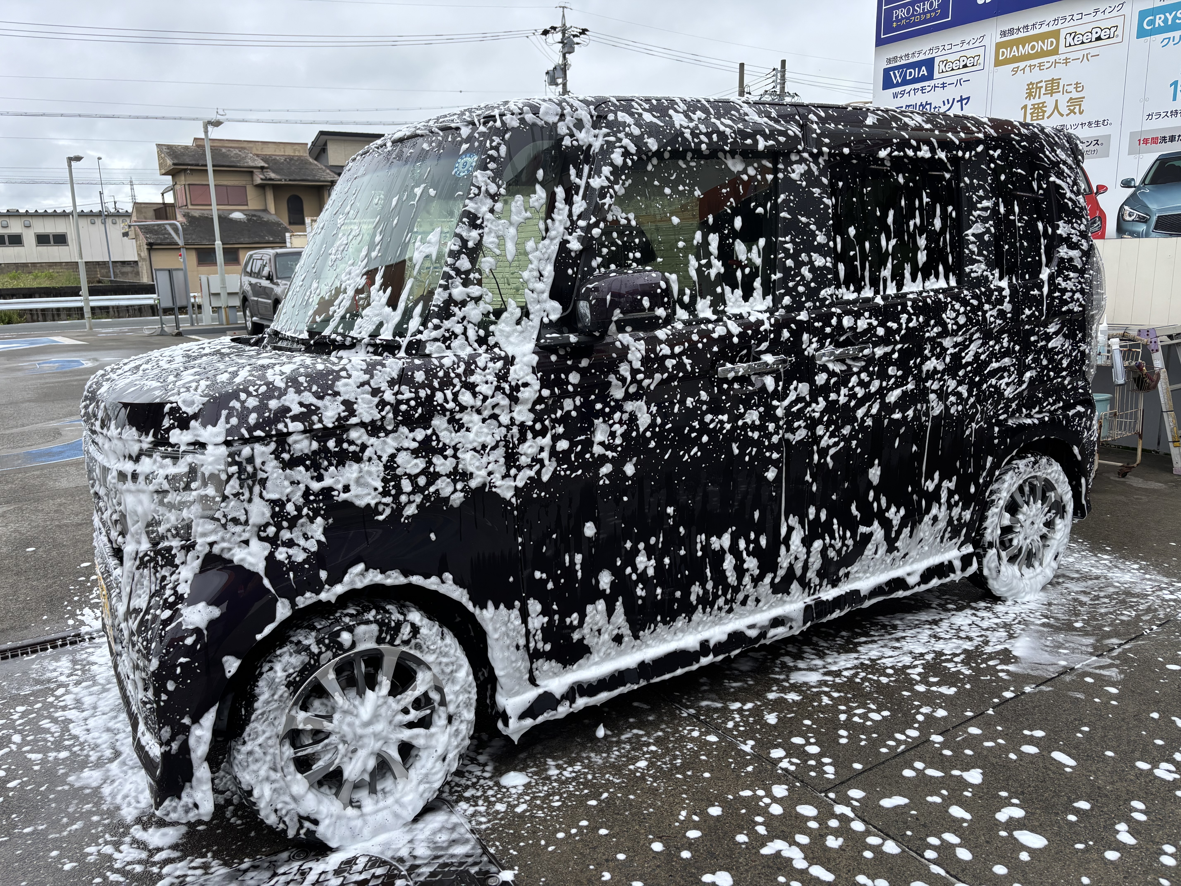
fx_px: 887
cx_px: 590
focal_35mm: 26
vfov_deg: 53.1
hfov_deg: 67.3
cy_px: 443
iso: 50
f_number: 1.6
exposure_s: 1/1190
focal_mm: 5.96
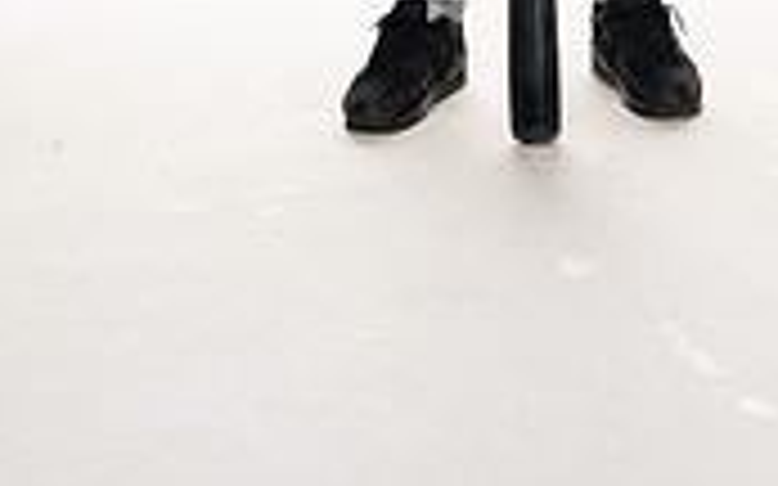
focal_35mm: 135
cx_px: 598
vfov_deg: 9.1
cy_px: -504
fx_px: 2861
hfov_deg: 15.4
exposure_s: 1/250
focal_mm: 51
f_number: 6.3
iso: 400
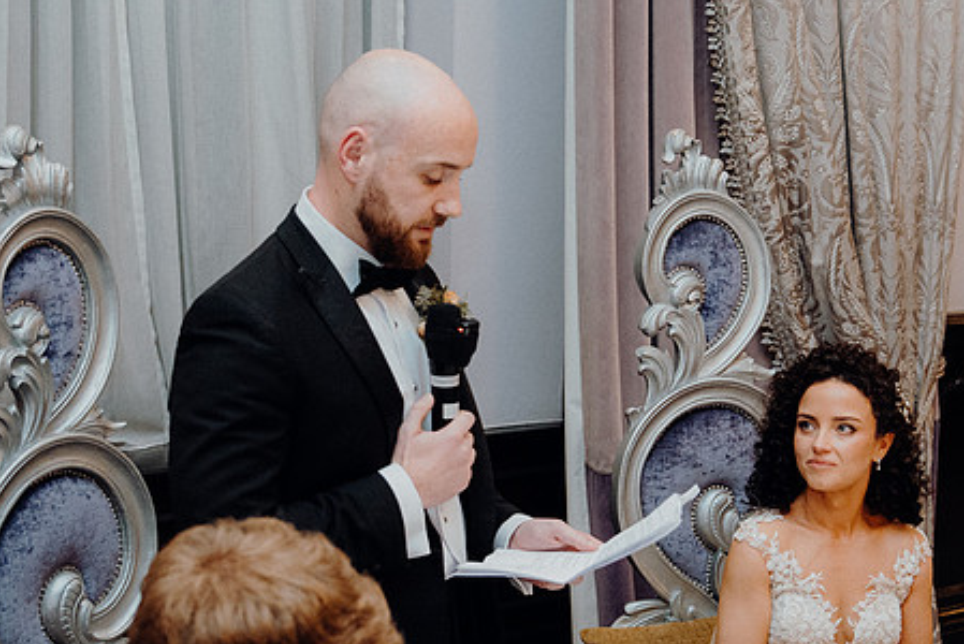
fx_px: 1902
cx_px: 560
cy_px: 379
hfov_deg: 28.4
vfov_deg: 19.2
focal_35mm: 71
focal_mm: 37
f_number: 3.5
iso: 2500
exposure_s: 1/160
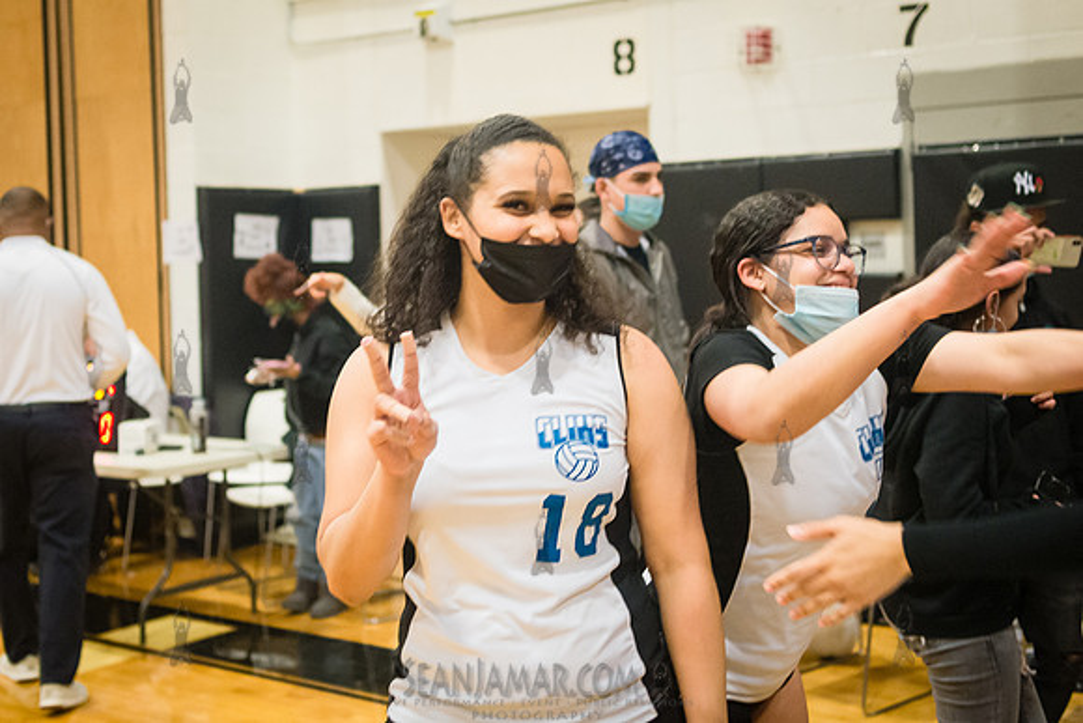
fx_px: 1468
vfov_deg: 27.6
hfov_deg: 40.4
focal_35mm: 49
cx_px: 477
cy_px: 275
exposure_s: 1/125
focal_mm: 35
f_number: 2.8
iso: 4000
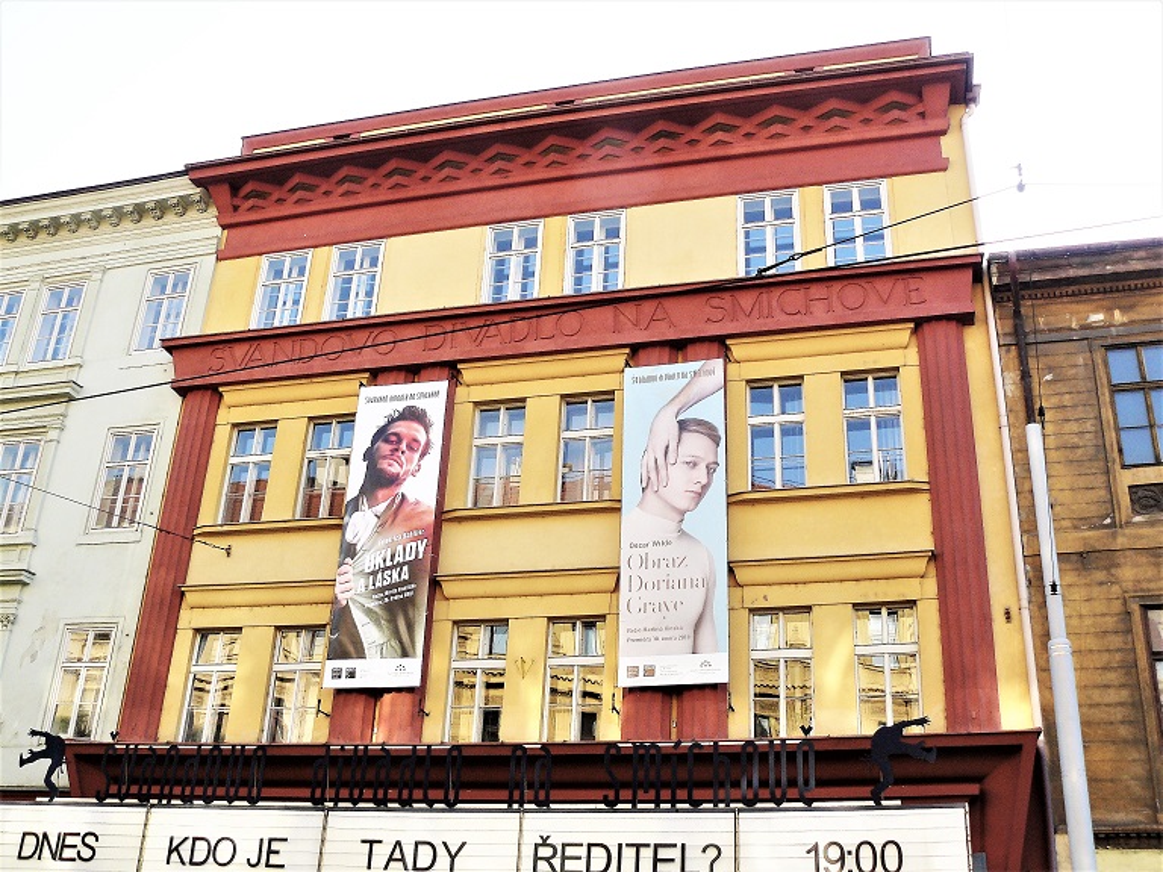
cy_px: 436
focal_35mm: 36
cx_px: 582
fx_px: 1209
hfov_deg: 51.4
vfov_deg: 39.7
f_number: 4
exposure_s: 1/200
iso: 100
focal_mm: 6
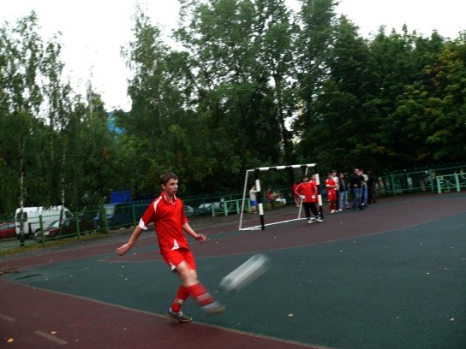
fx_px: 485
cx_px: 229
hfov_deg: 51.4
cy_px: 176
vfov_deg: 39.7
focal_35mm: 36
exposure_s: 1/40
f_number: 2.8
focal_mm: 7.4
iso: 100
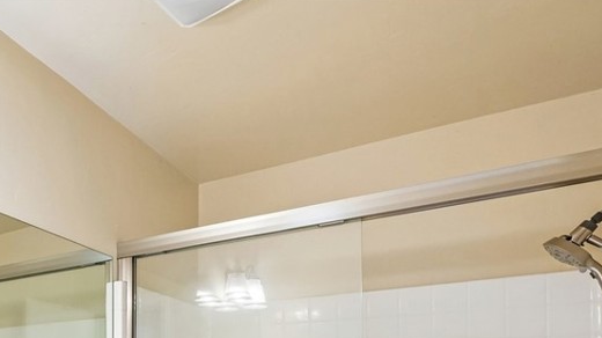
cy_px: 388
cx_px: 74
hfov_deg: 52.0
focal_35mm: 34
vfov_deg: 30.3
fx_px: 543
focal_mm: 16.5
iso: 800
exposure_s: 1/30
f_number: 8
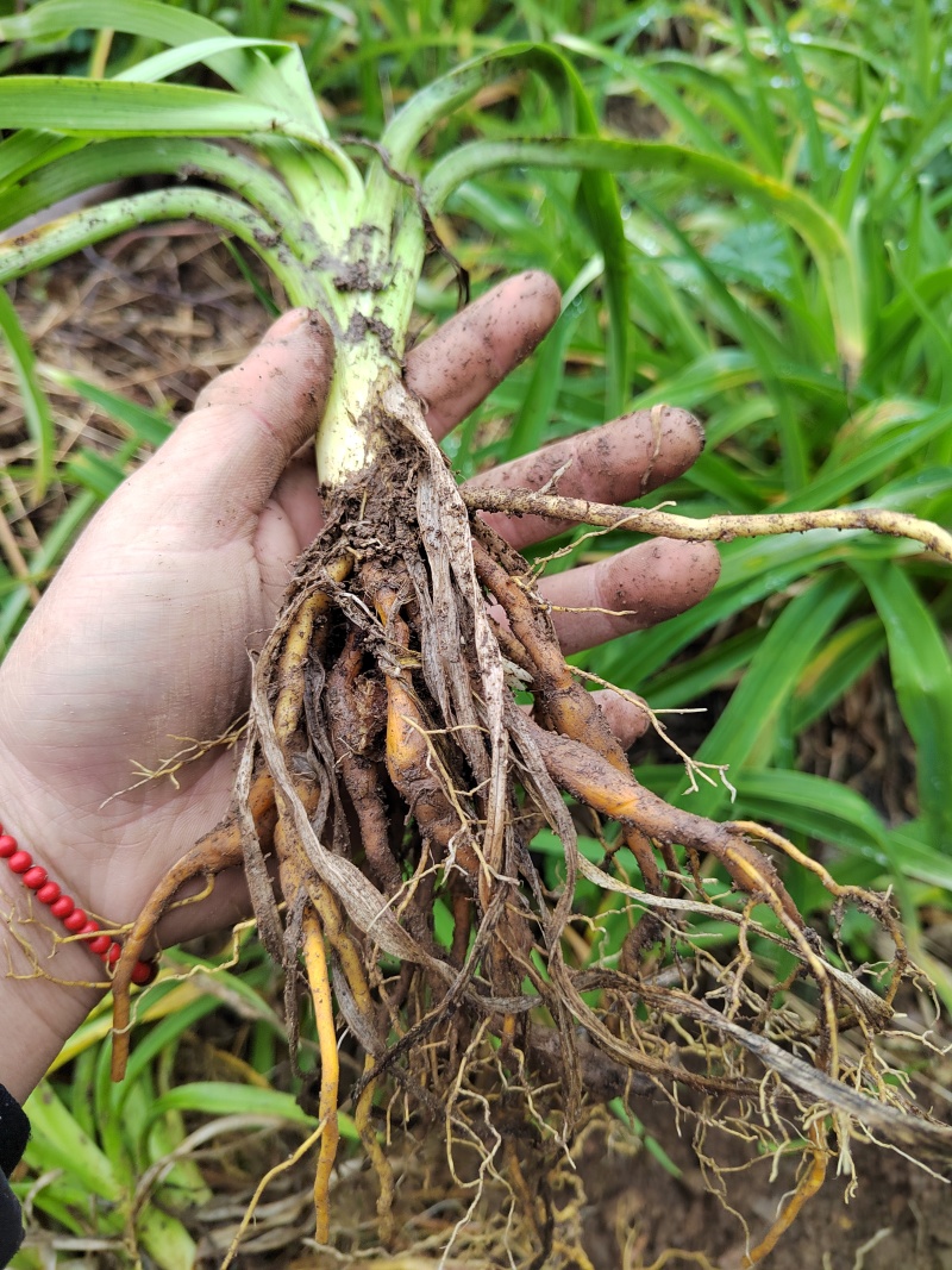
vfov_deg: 73.9
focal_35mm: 23
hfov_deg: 58.9
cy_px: 635
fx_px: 844
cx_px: 476
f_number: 1.9
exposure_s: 1/100
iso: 236
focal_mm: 5.52
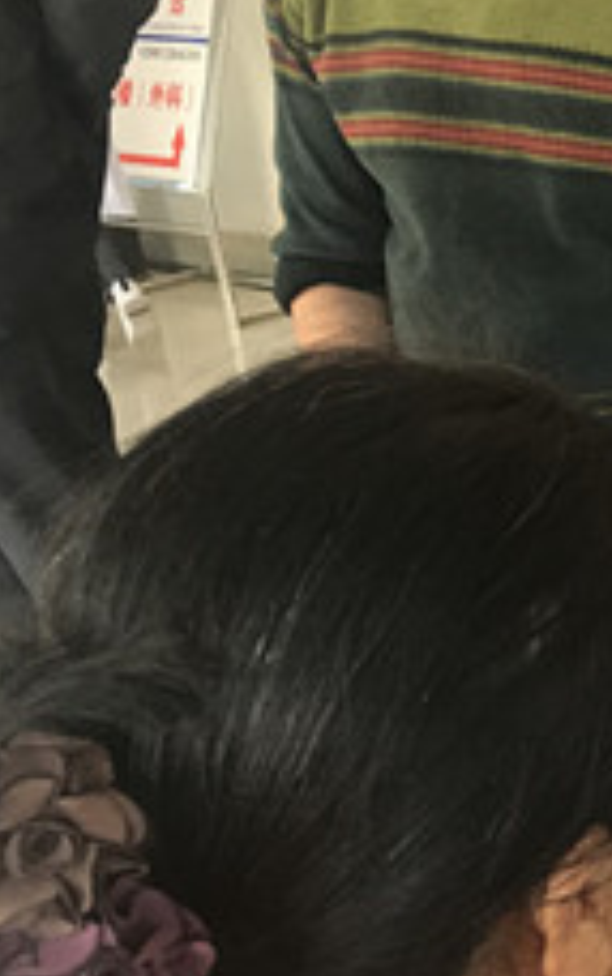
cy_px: 786
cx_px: 1053
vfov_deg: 30.7
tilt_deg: -27.3
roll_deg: -0.9
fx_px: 1730
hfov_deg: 17.0
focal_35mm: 65
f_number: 1.8
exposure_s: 1/33
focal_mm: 3.99
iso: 25
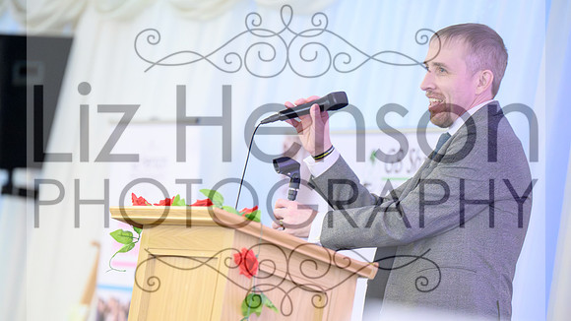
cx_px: 222
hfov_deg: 7.8
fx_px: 4187
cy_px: 202
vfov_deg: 4.4
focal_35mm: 277
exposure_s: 1/200
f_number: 2.8
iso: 12800
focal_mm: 200
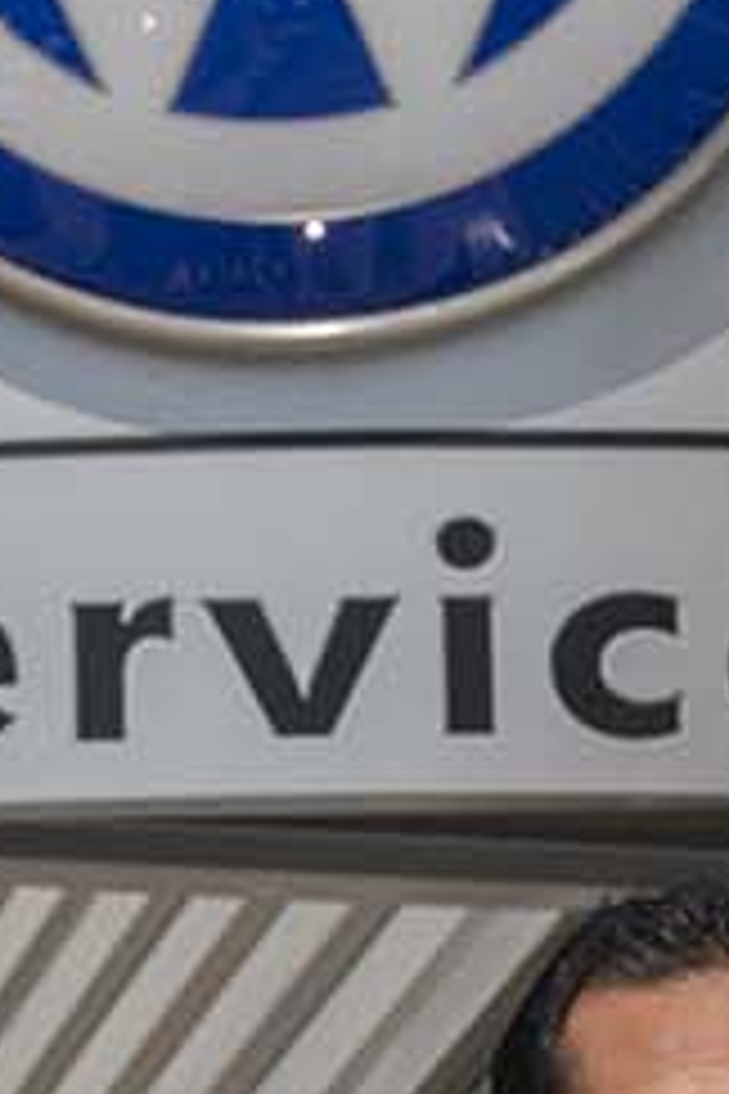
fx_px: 15490
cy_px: 1841
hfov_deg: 2.7
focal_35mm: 510
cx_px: -356
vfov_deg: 4.0
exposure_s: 1/200
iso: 80
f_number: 10
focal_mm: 86
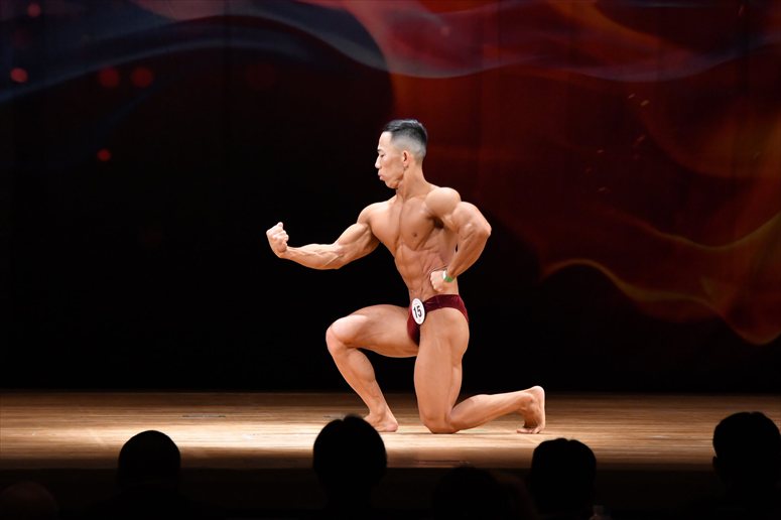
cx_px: 390
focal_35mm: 240
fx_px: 5204
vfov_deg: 5.7
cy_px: 260
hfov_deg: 8.6
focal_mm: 160
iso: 4000
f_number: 5.6
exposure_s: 1/400
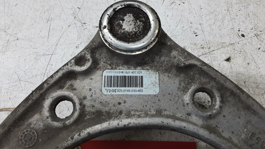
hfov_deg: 64.3
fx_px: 211
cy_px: 65
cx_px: 132
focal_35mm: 30
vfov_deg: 38.9
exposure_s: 1/50
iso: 100
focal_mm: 2.91
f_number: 1.9
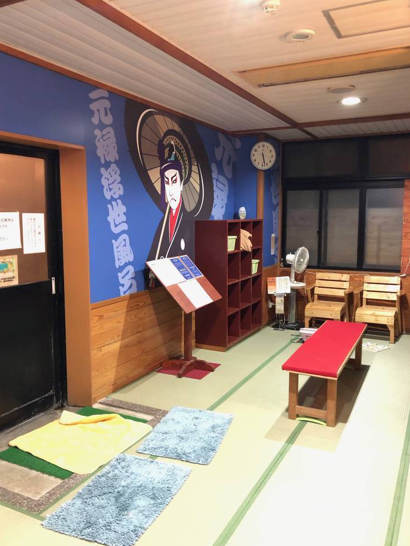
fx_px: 474
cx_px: 196
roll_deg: +0.2
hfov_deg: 46.8
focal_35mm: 30
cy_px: 274
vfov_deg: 60.0
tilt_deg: -6.6
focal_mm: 3.99
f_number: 1.8
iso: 160
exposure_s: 1/4
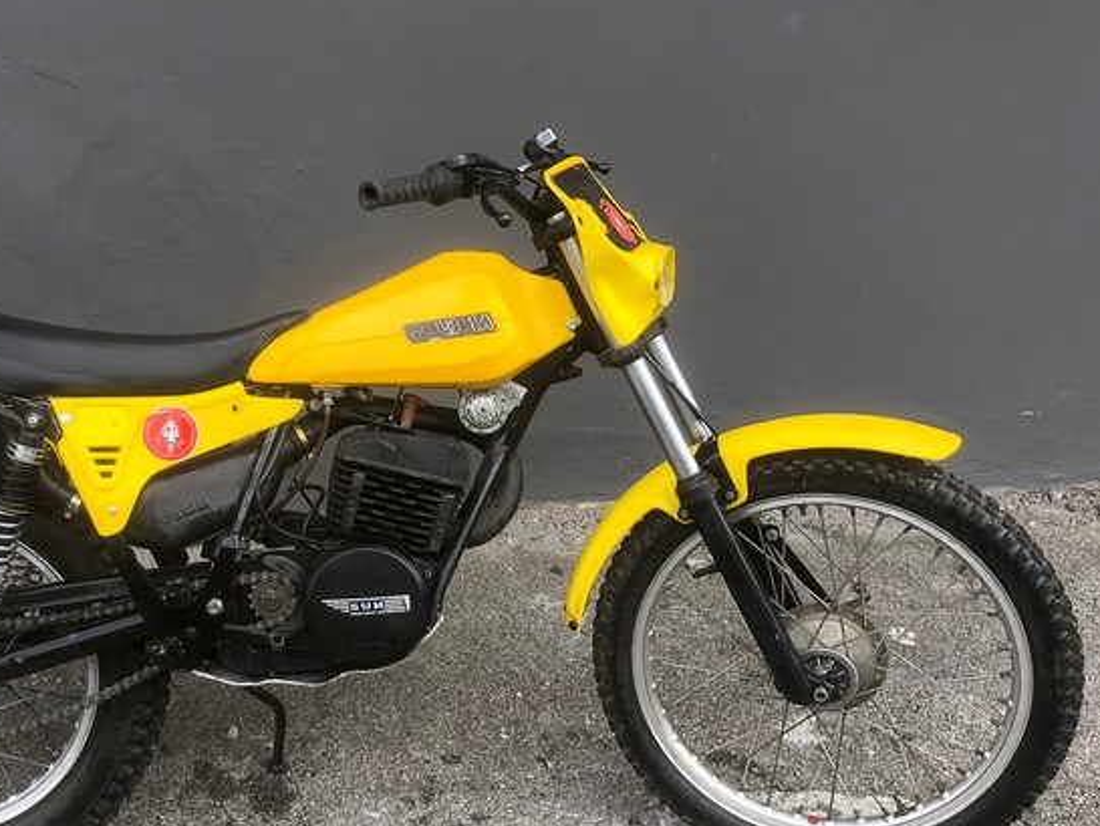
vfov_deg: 35.1
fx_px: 1303
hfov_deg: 45.2
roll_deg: +0.7
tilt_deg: -26.2
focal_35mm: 41
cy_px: 484
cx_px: 389
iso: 20
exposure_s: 1/132
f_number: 1.8
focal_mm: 4
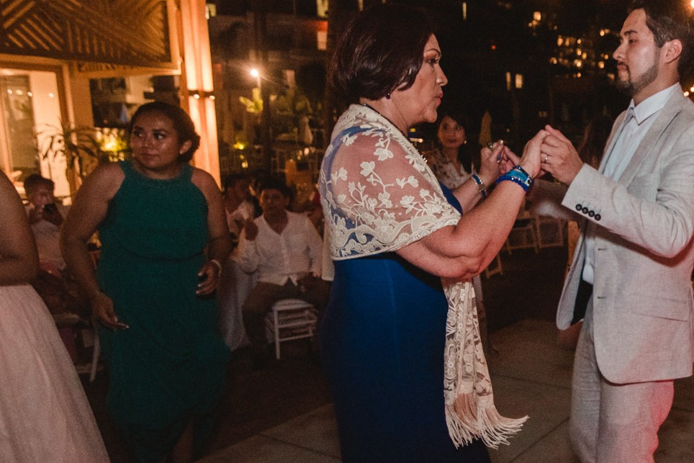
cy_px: 253
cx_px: 602
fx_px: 655
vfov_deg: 38.9
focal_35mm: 34
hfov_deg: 50.6
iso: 2000
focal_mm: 16
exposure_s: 1/80
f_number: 3.2
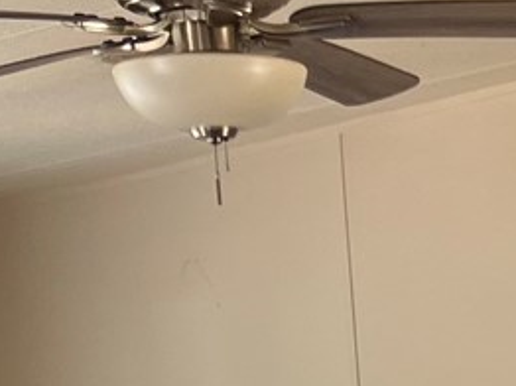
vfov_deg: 8.6
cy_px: 882
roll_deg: +1.8
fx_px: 2368
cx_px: 650
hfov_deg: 12.1
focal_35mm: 159
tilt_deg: -8.8
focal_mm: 5.7
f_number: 1.5
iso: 80
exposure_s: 1/121
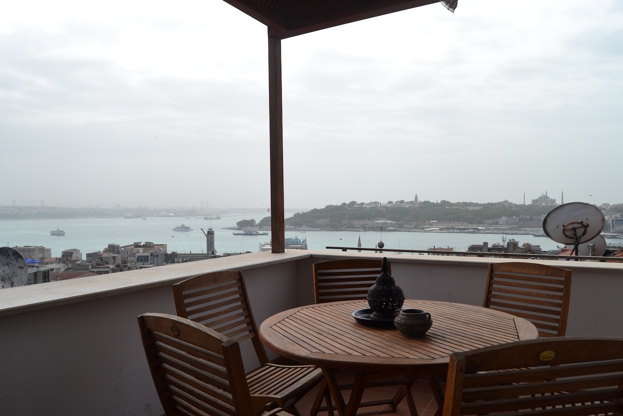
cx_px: 312
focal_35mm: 27
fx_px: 467
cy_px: 208
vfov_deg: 47.9
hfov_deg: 67.4
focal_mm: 18
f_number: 9
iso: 100
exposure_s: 1/320
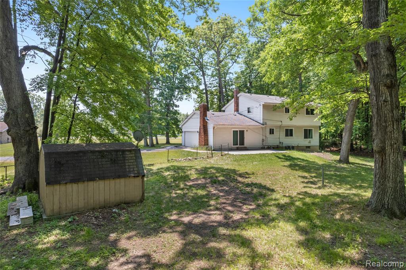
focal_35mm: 22
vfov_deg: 57.1
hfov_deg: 78.6
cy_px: 135
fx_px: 248
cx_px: 203
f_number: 2.8
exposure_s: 1/500
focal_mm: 8.38
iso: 100
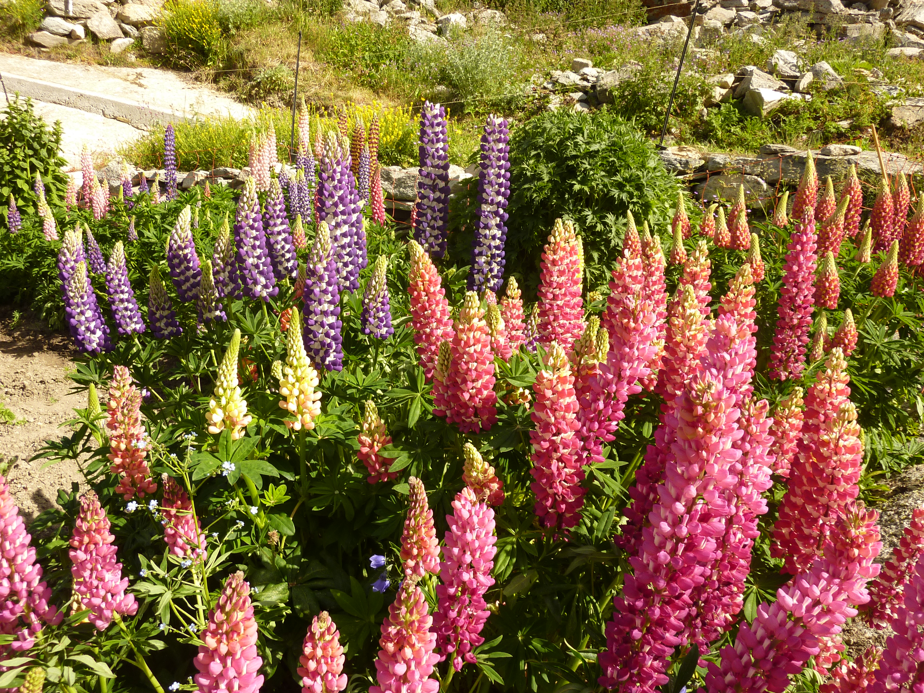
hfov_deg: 60.0
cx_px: 462
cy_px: 346
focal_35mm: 30
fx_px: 801
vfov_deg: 46.8
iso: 80
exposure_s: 1/320
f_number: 4
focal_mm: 5
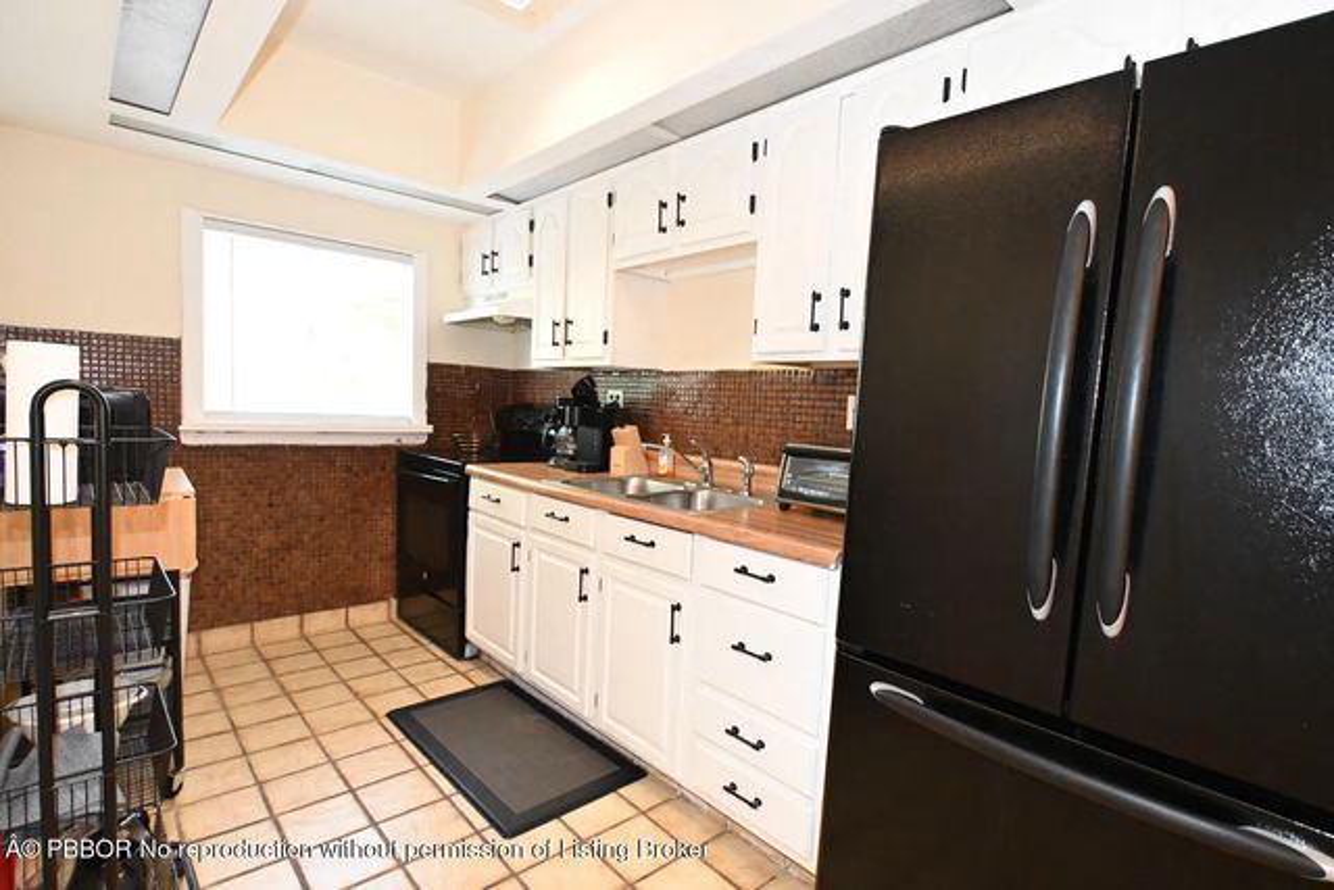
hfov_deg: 90.0
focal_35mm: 18
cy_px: 445
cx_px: 667
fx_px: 667
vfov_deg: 67.4
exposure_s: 1/60
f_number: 4
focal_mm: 12
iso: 2200
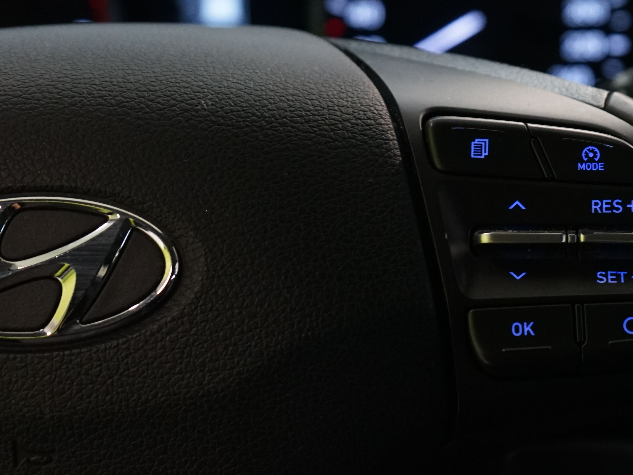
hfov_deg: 18.2
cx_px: 495
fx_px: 1957
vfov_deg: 13.8
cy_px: 230
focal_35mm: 107
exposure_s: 1/30
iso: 2000
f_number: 5
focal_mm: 54
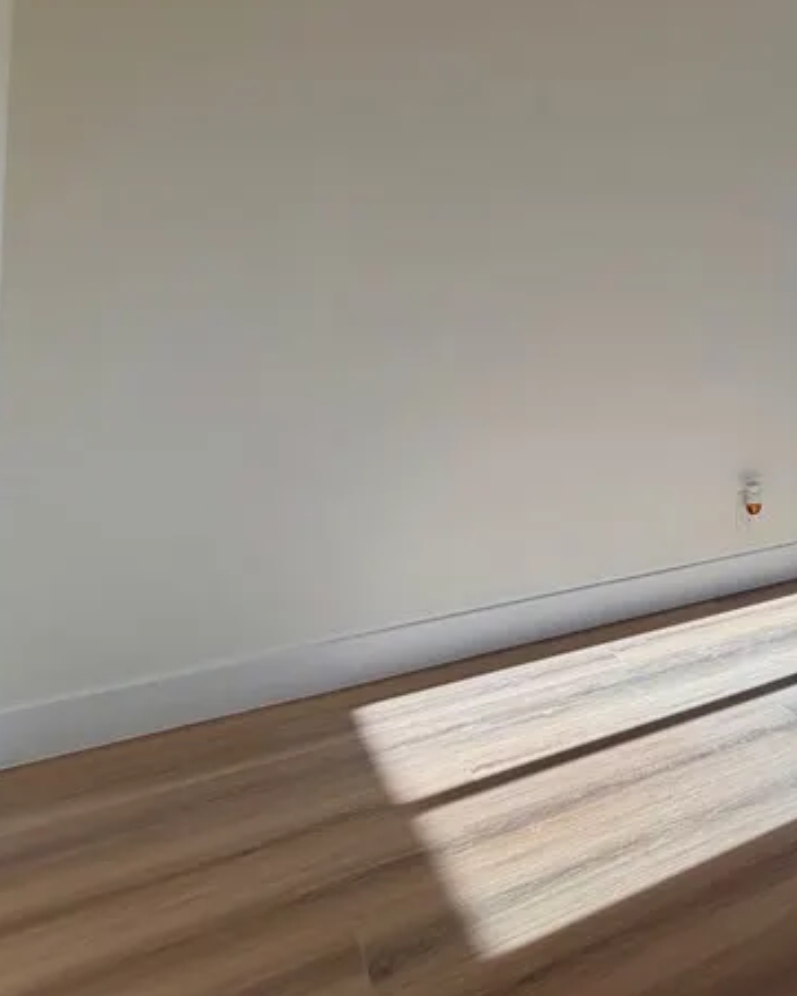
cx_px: 1055
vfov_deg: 54.6
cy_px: 256
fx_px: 914
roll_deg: -0.1
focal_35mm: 31
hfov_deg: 33.3
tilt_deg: +2.3
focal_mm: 2.22
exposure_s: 1/321
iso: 50
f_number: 2.2
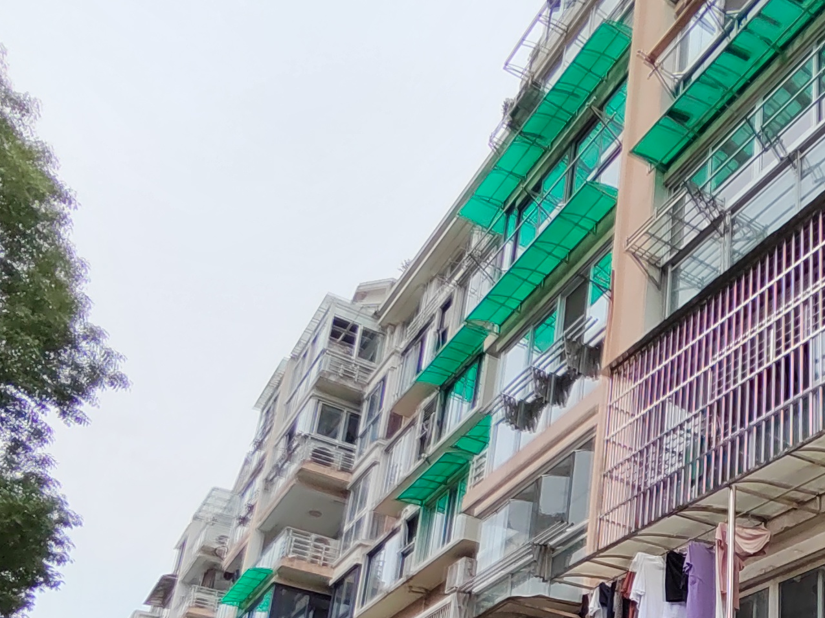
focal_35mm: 41
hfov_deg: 42.7
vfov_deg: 32.5
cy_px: 605
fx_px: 977
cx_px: 709
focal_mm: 1.68
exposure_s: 1/2150
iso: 100
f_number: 2.2
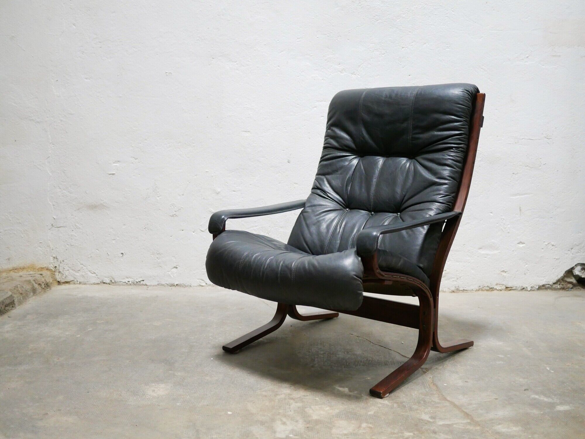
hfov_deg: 46.8
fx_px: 676
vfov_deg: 36.0
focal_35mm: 40
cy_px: 220
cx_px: 292
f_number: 1.7
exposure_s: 1/60
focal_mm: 20
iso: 1600
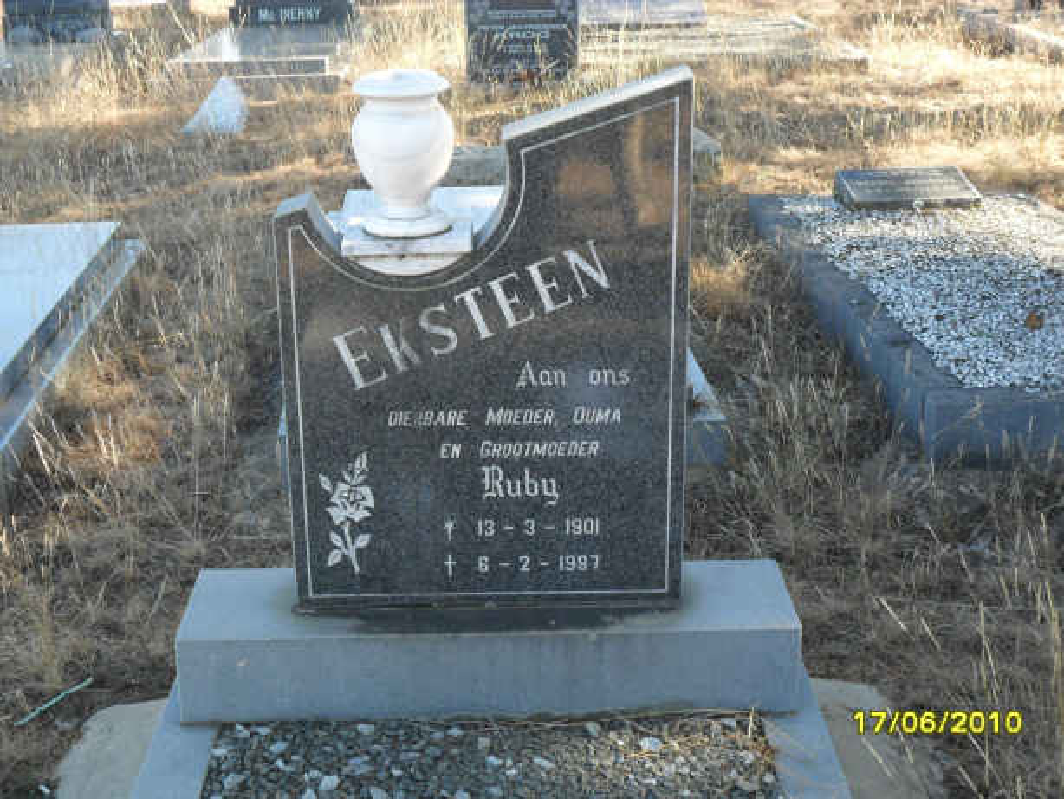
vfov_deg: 28.1
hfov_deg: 36.8
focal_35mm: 52
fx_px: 1599
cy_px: 400
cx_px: 532
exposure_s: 1/60
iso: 120
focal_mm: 9.3
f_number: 5
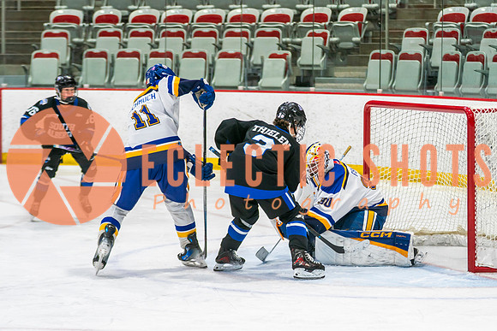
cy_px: 206
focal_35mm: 149
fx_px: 2051
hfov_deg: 13.8
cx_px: 304
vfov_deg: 9.2
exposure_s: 1/640
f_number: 2.8
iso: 640
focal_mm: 88
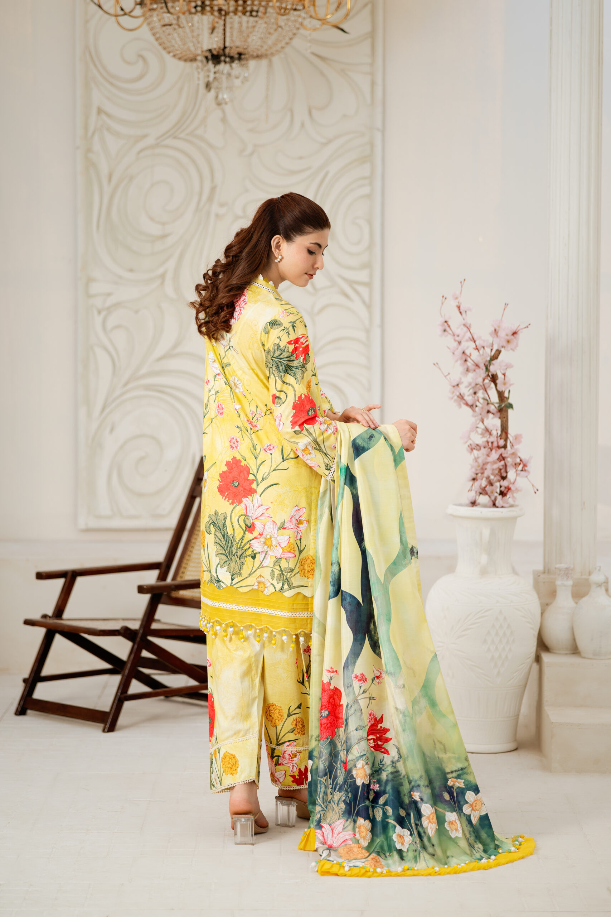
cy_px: 458
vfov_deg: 23.9
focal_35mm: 85
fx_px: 2163
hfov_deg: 16.1
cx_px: 306
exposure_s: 1/160
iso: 80
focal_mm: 85
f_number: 2
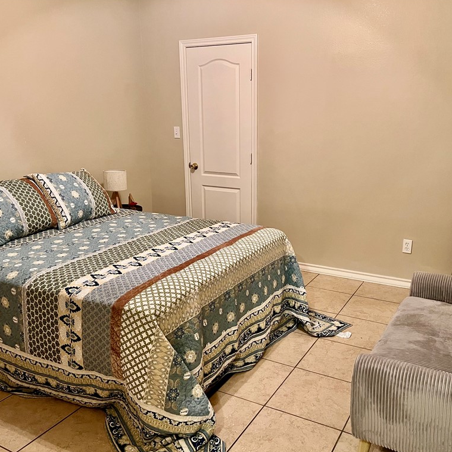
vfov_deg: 52.5
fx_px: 458
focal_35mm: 31
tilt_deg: -14.4
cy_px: 226
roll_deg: +0.4
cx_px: 247
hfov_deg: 52.5
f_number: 1.5
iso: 500
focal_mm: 5.7
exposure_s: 1/60
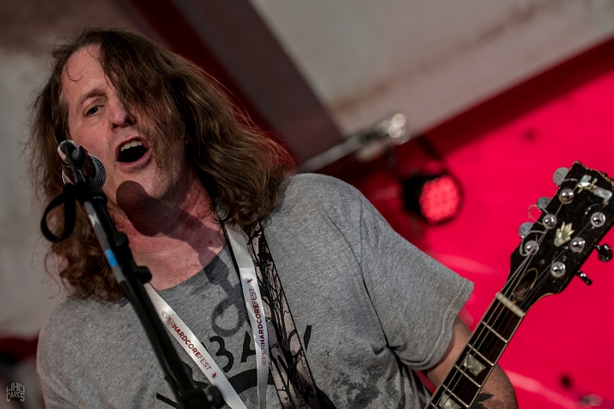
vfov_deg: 13.0
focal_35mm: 105
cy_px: 204
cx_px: 307
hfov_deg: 19.5
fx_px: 1791
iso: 320
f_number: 2.8
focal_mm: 70
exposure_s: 1/100
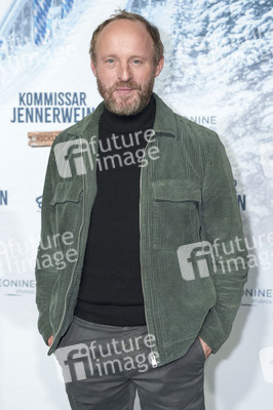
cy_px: 205
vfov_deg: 28.9
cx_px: 136
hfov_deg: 19.4
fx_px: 798
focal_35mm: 70
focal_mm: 70
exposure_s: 1/250
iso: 800
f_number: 4.5
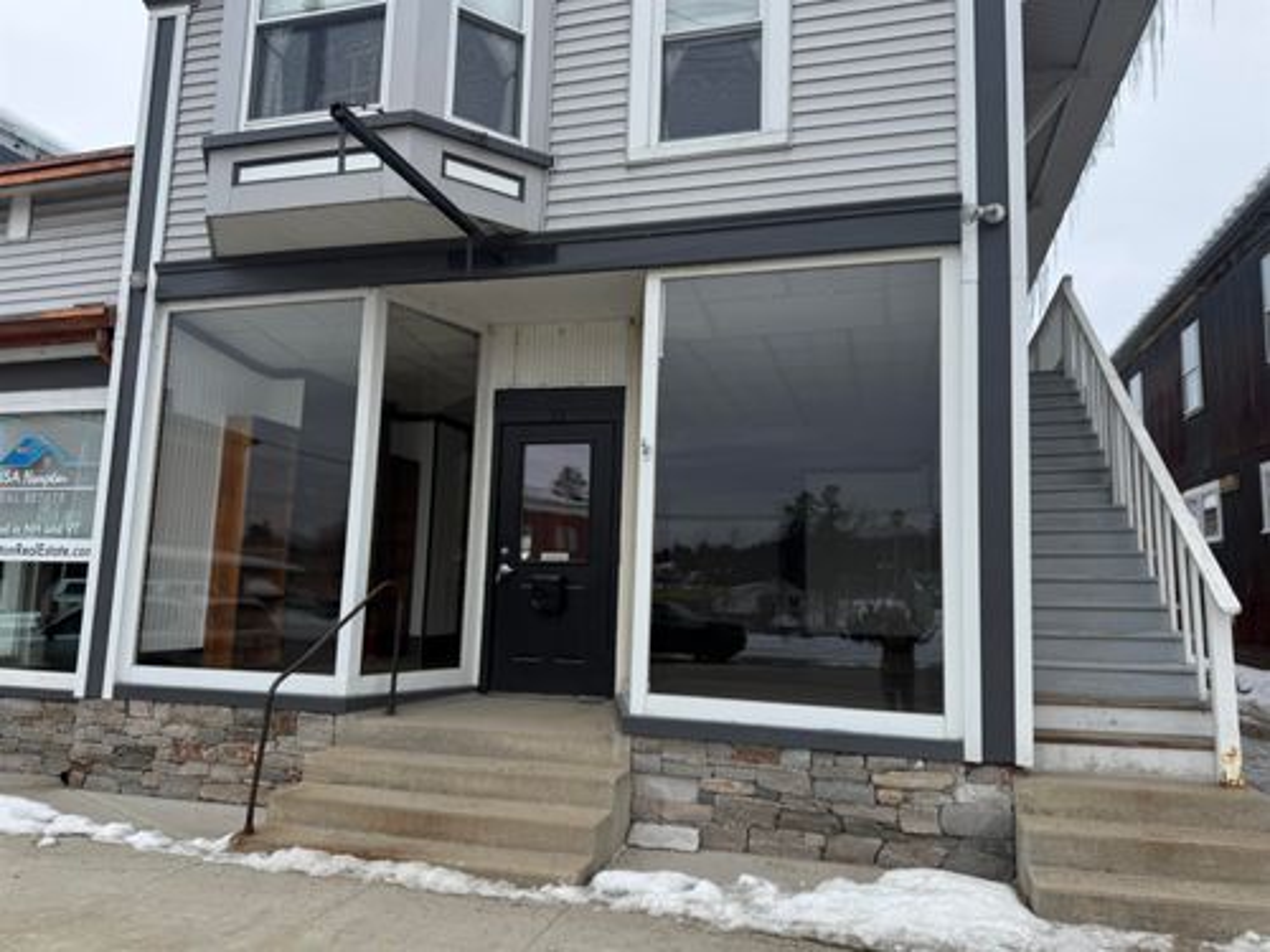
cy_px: 476
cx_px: 635
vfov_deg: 56.8
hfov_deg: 71.6
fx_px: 881
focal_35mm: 24
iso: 80
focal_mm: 6.76
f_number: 1.78
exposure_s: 1/2801
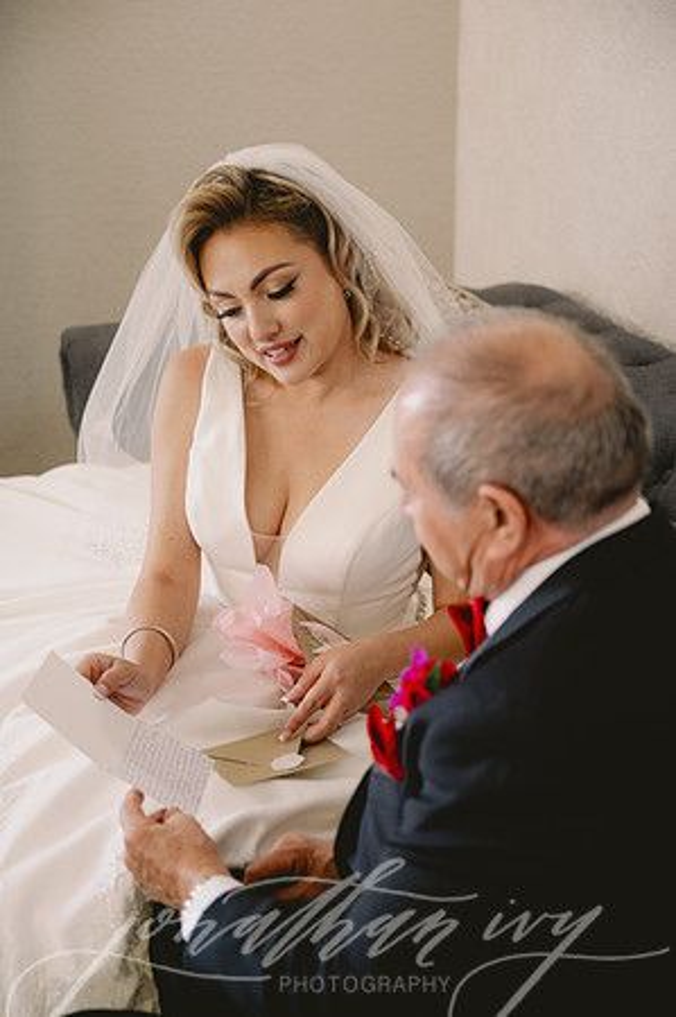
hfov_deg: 25.0
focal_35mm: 54
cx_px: 338
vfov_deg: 36.9
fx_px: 1524
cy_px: 508
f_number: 2.8
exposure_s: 1/200
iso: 1600
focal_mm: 54
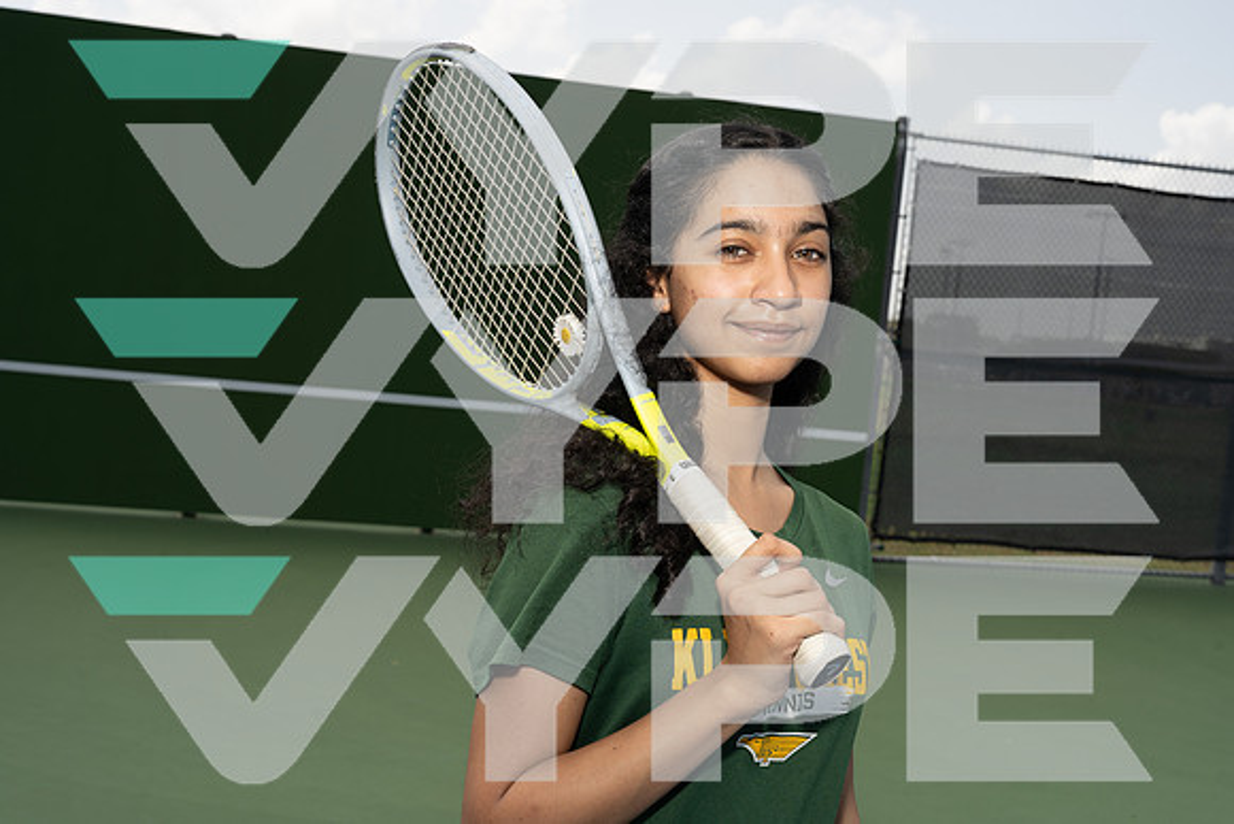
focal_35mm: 46
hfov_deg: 42.7
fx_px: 1577
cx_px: 617
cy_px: 412
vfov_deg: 29.3
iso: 160
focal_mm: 46
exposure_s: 1/250
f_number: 10
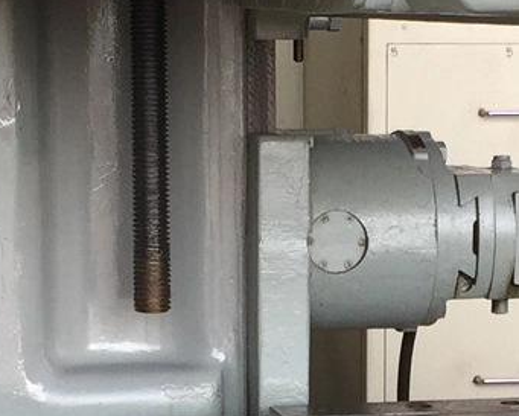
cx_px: 379
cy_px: 491
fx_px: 2551
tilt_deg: -11.3
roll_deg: -1.1
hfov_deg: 11.6
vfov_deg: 9.2
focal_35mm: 166
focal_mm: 4.15
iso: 40
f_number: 2.2
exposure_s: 1/120
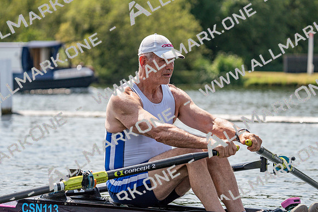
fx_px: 1767
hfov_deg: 10.3
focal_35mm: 200
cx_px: 159
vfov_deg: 6.9
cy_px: 106
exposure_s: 1/1600
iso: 250
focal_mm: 200
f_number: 5.6
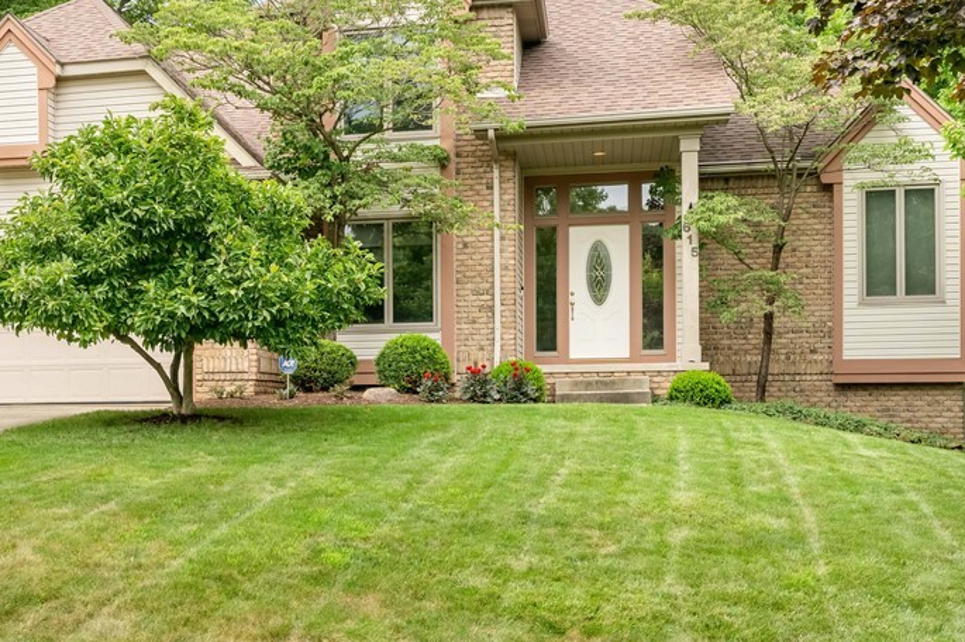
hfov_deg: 42.1
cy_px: 162
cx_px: 313
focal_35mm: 46
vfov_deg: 28.8
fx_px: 1232
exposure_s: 1/200
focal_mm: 29
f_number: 8
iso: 400
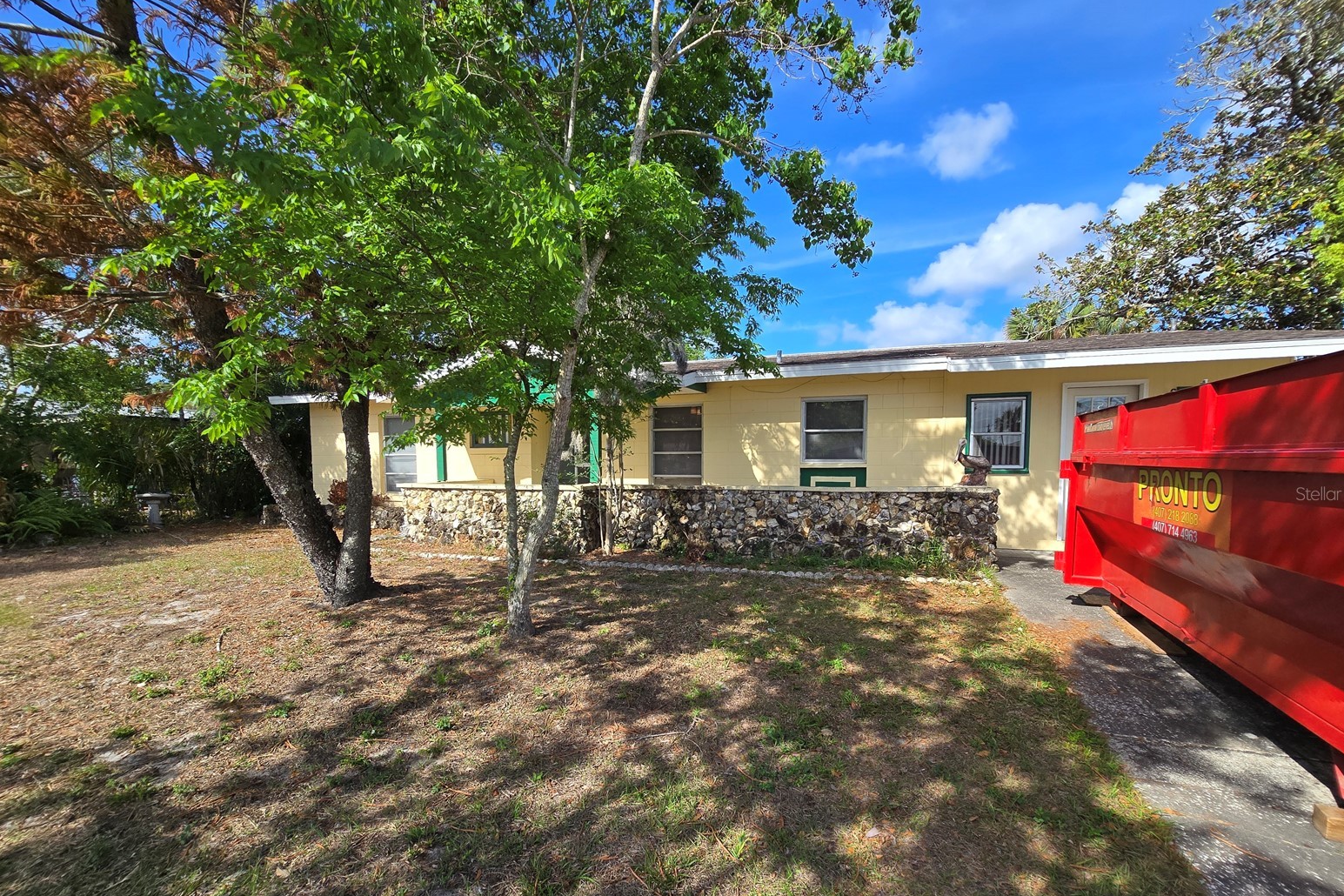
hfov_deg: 104.2
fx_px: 523
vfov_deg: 81.0
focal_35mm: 14
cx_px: 682
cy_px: 493
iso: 50
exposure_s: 1/1232
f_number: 2.2
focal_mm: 2.2
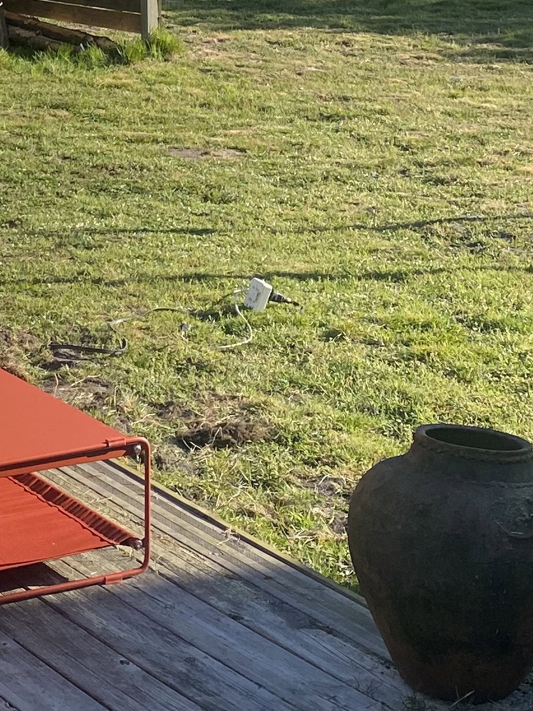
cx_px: -129
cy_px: -15
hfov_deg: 15.1
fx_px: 1930
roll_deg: +0.9
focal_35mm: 94
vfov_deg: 20.2
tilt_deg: -3.4
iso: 32
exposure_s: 1/1678
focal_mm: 4.25
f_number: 1.8
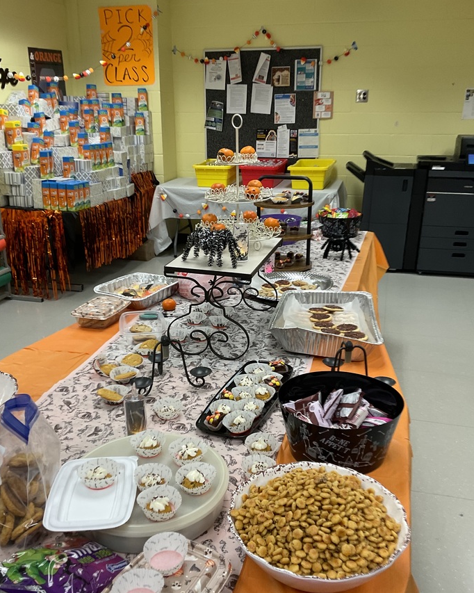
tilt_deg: -19.7
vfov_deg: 52.8
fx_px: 596
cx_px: 225
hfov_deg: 43.3
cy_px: 328
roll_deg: -1.3
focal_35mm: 34
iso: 40
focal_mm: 3
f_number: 1.8
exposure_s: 1/60
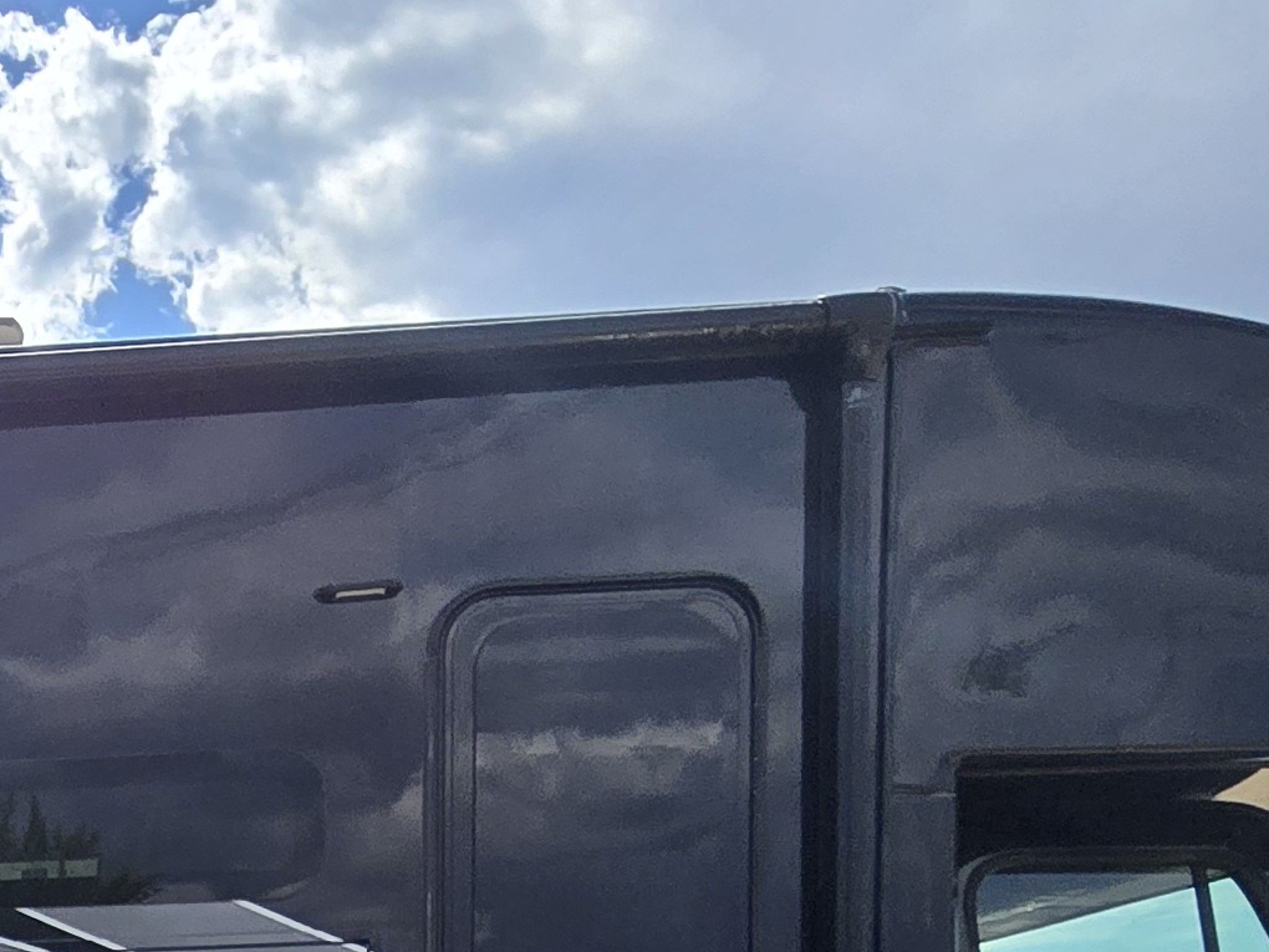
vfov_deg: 23.7
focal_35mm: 51
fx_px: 1870
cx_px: -429
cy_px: 1366
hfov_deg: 29.3
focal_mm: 2.2
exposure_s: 1/3309
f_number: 2.2
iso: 50
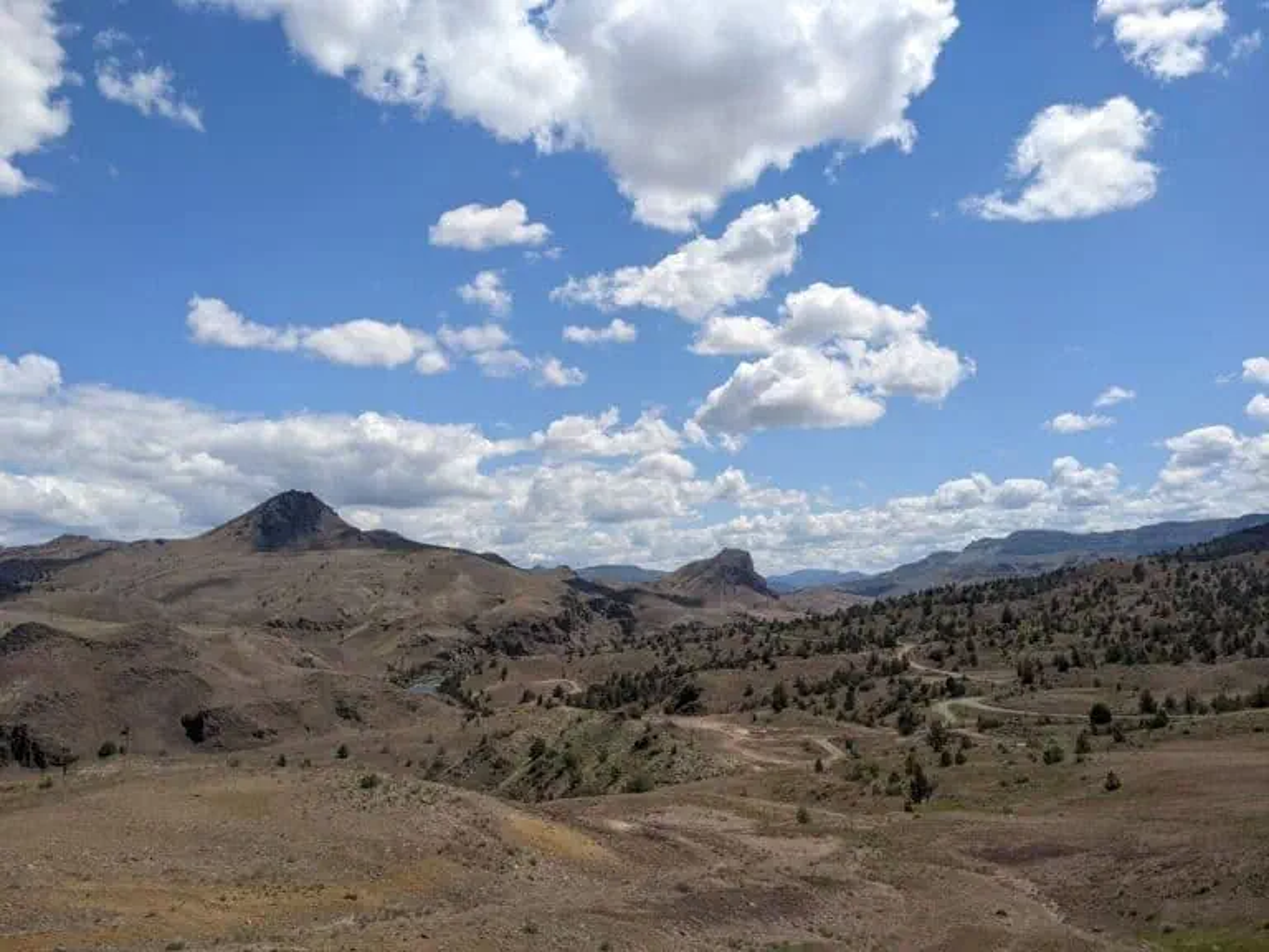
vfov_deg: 51.4
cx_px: 634
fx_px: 990
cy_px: 476
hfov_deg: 65.3
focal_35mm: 27
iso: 57
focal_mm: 4.4
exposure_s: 1/5882
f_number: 1.7
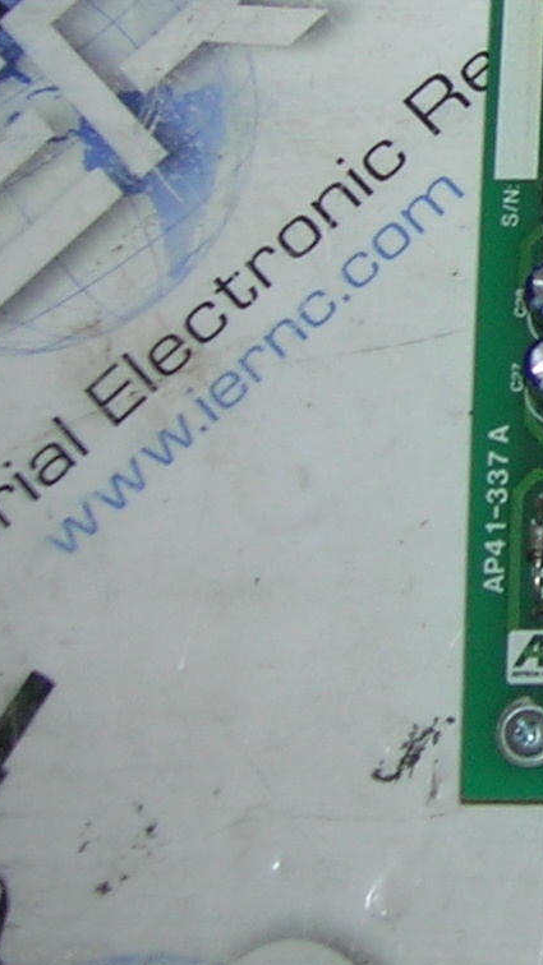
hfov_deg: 10.1
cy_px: 214
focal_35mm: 112
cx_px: 1017
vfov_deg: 19.0
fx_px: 2868
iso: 50
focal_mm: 5.7
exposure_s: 1/60.1
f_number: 2.9
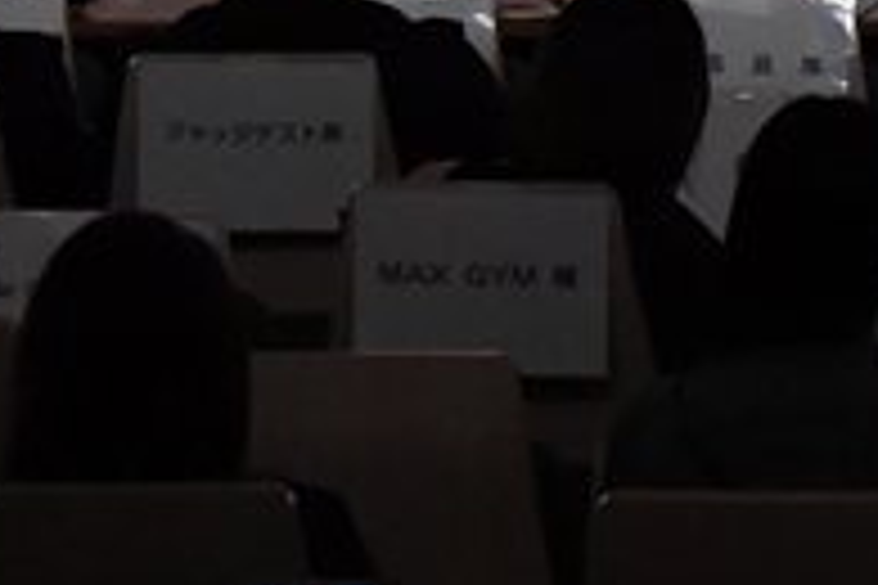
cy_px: -558
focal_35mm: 406
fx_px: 9901
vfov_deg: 3.4
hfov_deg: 5.0
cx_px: 1245
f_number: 5.6
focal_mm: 68
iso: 6400
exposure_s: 1/400
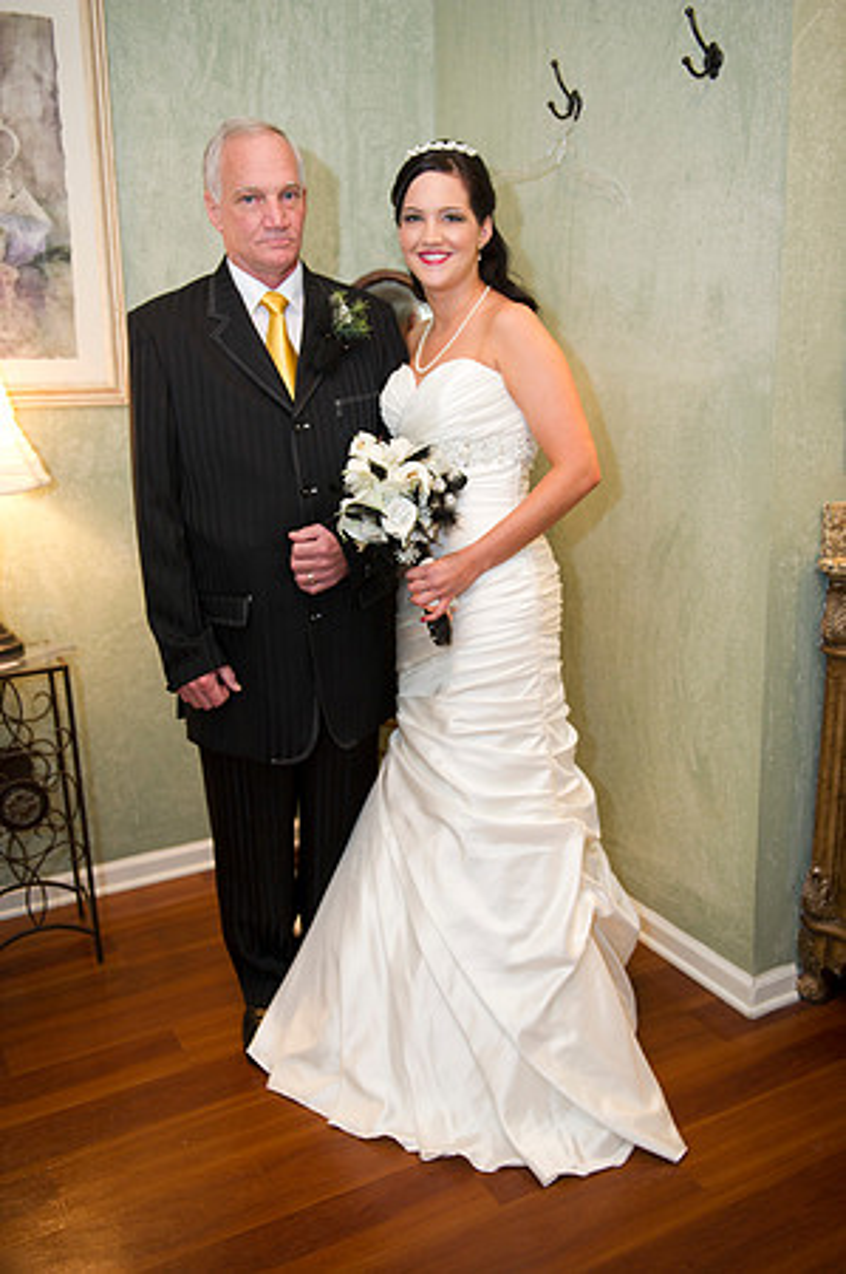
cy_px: 637
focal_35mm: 32
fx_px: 1131
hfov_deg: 41.0
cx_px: 423
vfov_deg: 58.8
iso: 800
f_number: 2.8
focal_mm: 32
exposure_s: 1/125
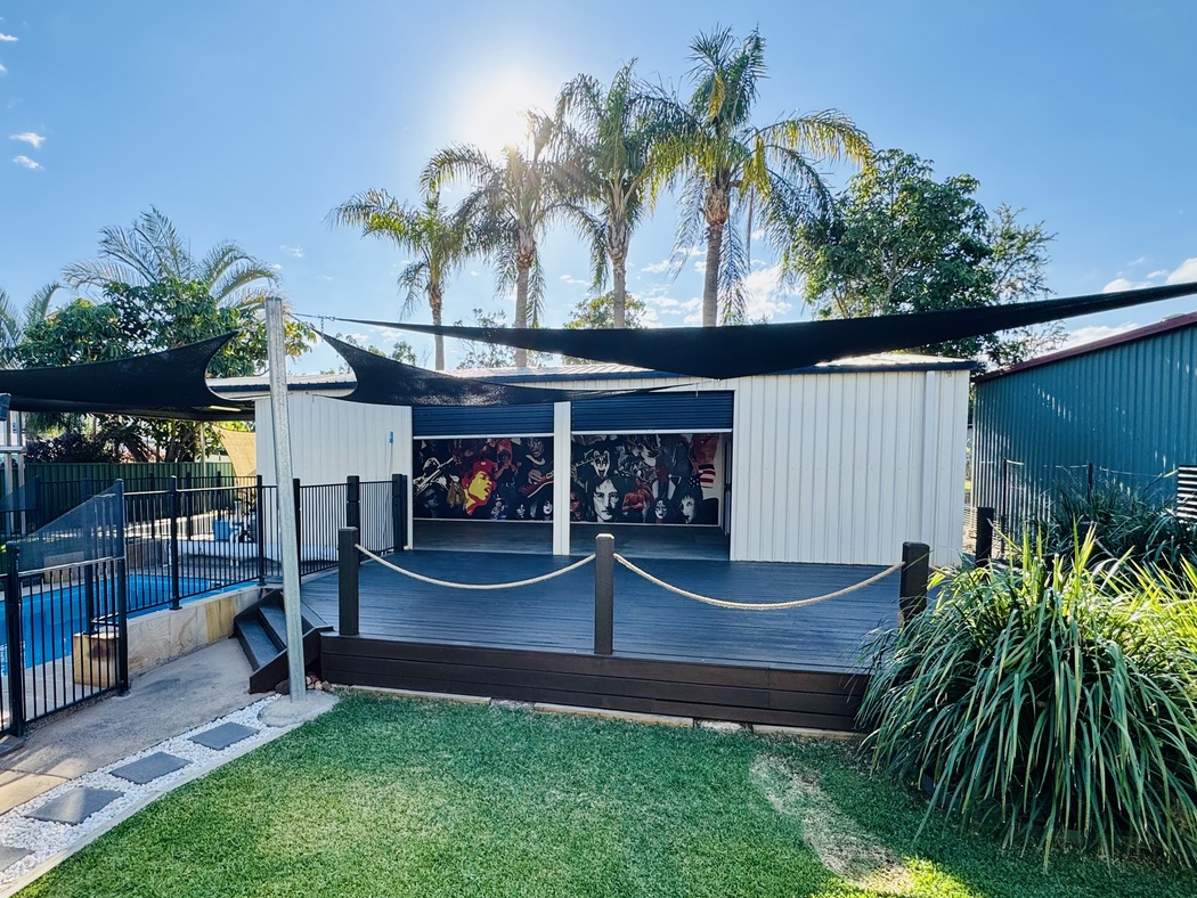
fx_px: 692
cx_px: 494
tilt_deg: -3.2
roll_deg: +0.2
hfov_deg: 81.0
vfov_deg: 65.8
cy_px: 501
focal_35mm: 20
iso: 40
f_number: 2.2
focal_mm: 2.22
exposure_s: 1/488
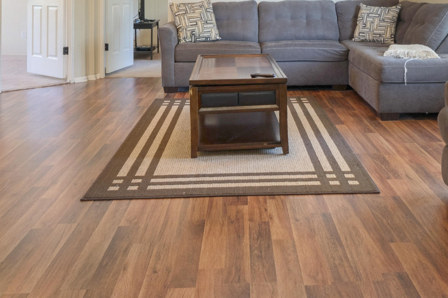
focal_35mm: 40
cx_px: 265
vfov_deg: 31.1
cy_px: 5
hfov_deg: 48.2
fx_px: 498
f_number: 8
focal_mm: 12
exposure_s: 1/4
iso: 320
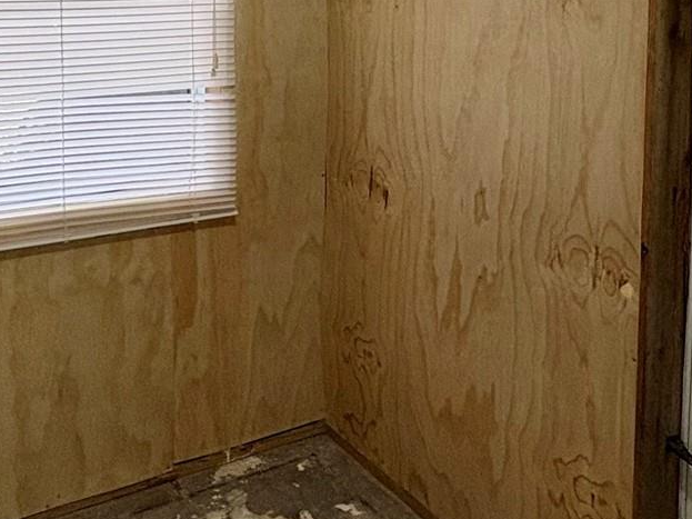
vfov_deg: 29.8
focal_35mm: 46
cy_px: 29
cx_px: 331
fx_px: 919
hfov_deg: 41.2
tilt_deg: -3.4
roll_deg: +0.4
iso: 200
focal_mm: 2.22
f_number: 2.2
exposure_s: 1/120
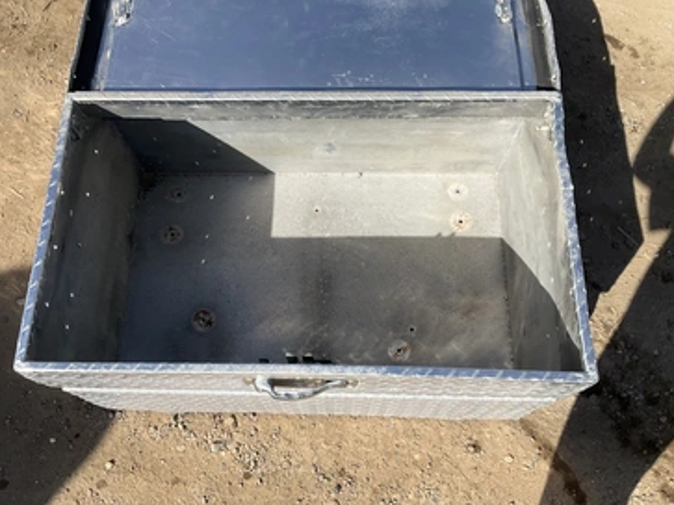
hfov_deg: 56.8
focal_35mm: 32
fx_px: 623
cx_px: 310
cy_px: 262
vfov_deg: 44.1
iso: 25
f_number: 1.8
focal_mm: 3
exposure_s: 1/2058
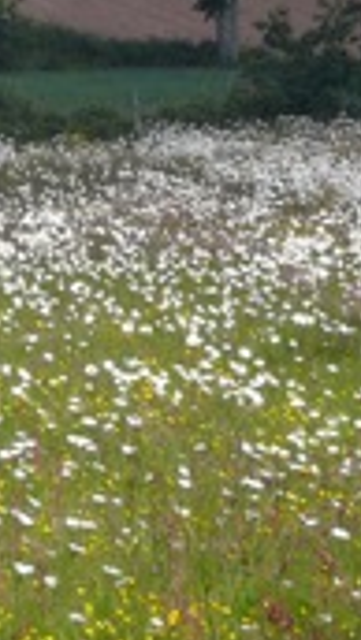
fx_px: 6573
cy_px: -19
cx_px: -324
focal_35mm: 387
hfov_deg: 3.1
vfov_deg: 5.6
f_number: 5.6
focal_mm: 16.8
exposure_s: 1/320
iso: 100
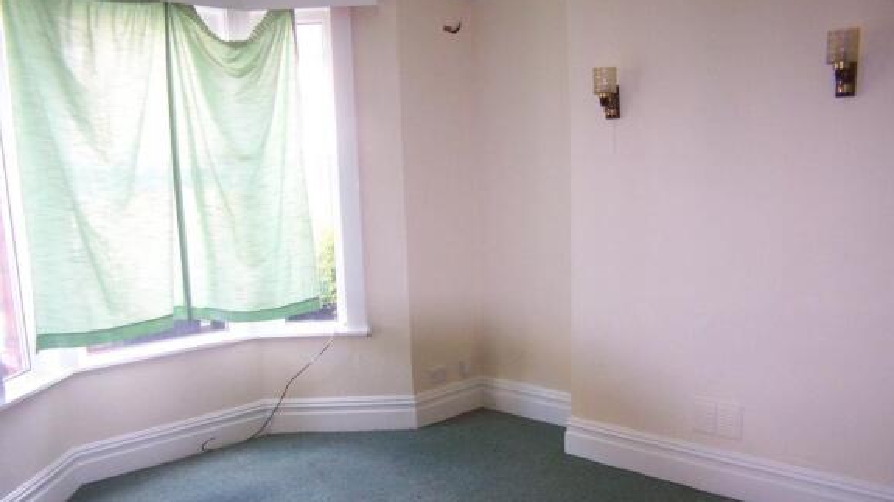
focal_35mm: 42
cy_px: 307
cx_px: 452
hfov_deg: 48.4
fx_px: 995
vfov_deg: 28.2
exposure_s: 1/60
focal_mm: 6.3
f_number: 2.8
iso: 160
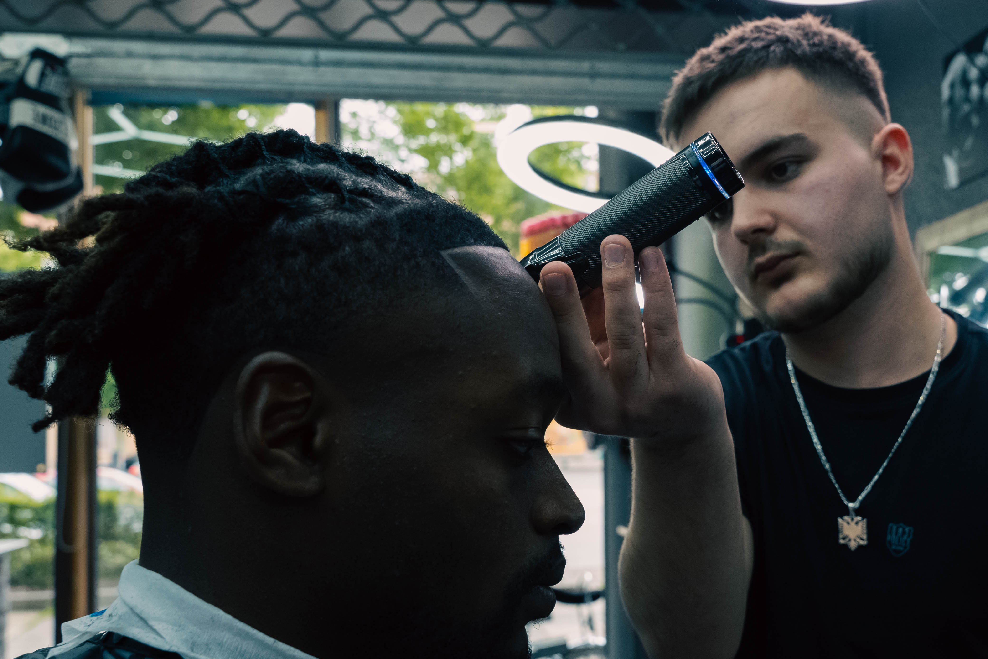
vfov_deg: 31.8
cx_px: 646
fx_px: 1153
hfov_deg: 45.8
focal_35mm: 42
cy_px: 376
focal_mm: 29
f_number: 5.6
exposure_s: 1/500
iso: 4000
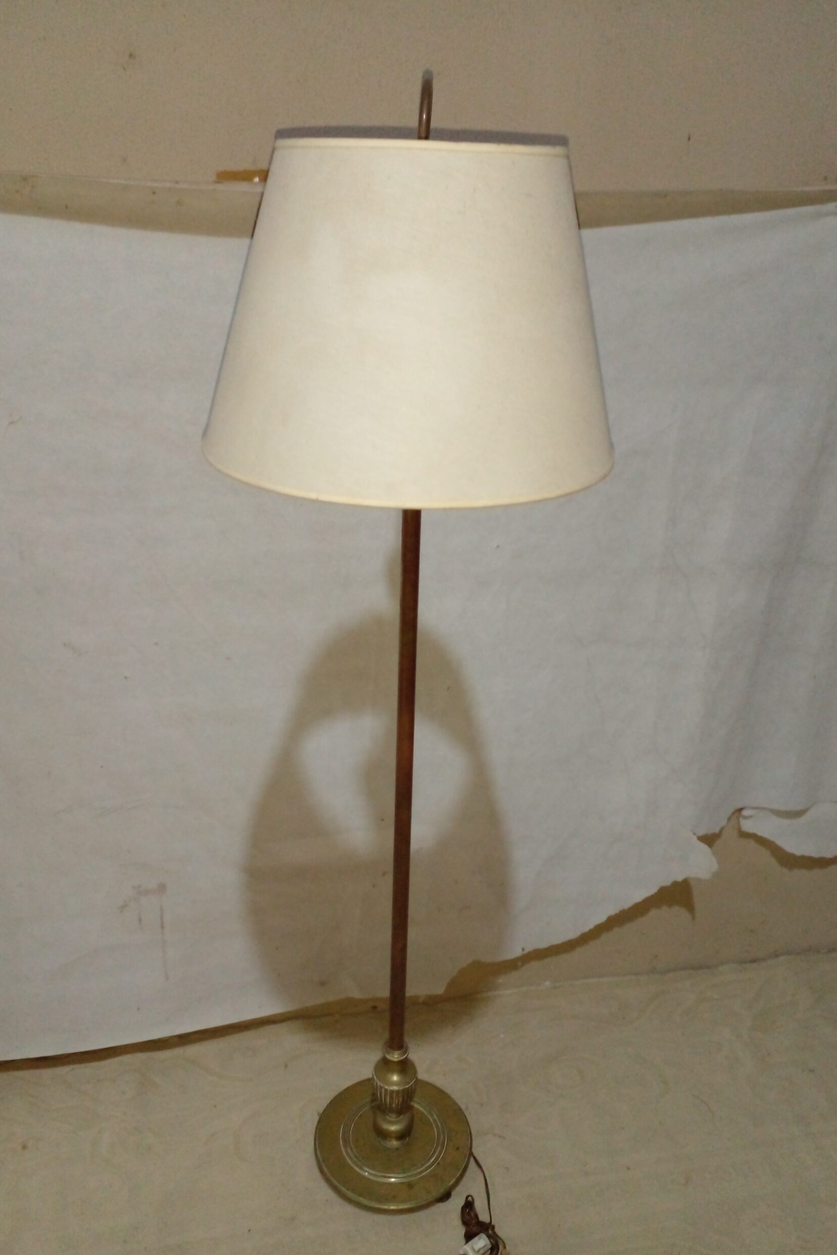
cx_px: 437
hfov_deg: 45.0
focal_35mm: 29
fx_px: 1011
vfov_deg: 63.7
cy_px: 629
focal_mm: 3.6
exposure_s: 1/25
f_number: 1.9
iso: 250
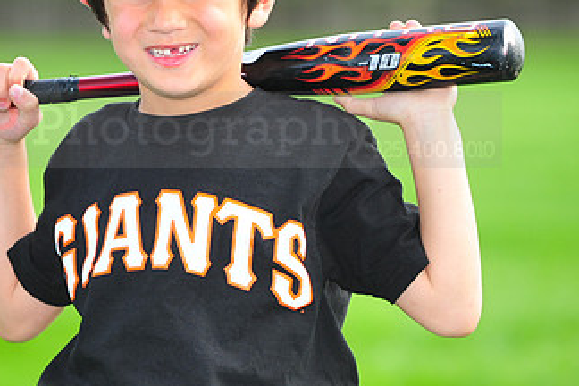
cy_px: 114
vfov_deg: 3.8
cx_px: 155
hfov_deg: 5.8
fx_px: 5757
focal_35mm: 358
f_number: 4
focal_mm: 200
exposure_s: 1/1000
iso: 400
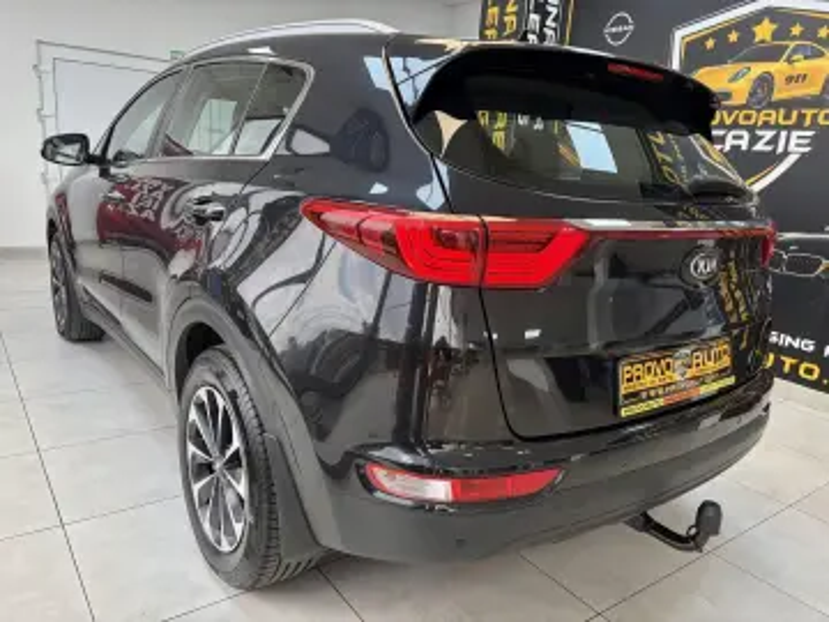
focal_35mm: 26
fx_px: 623
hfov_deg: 67.3
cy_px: 311
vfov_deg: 53.1
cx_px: 414
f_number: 1.6
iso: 125
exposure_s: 1/167
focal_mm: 5.96
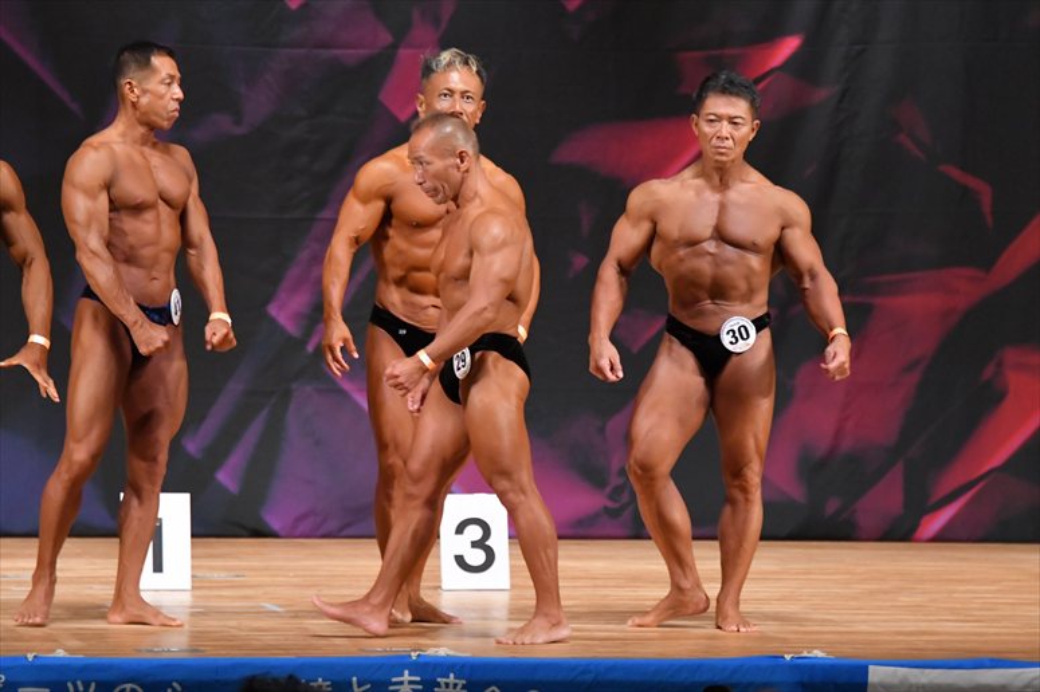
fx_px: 7796
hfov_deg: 7.6
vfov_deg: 5.1
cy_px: 346
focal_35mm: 270
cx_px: 520
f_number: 5.6
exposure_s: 1/400
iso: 5600
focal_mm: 180
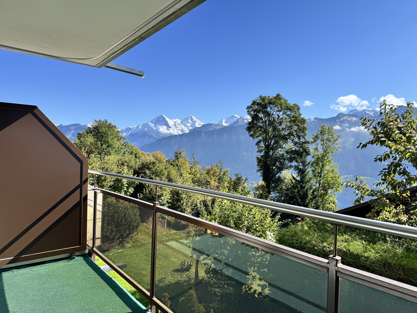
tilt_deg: -0.6
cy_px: 156
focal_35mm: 24
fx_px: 289
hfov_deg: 71.6
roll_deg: -0.3
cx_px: 208
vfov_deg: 56.8
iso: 80
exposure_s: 1/3597
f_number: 1.78
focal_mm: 6.76
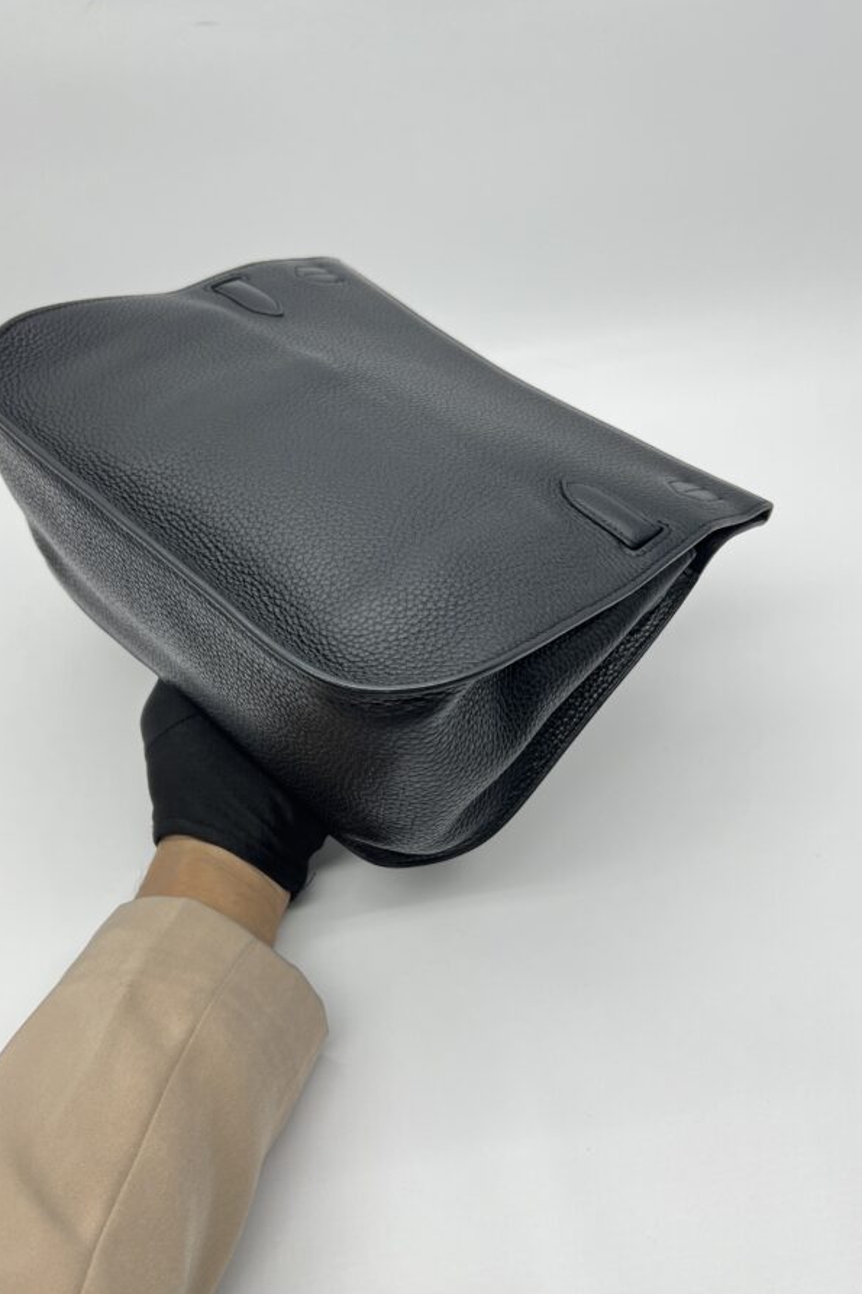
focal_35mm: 31
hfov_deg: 42.2
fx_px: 1114
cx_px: 364
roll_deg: +6.7
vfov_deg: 60.3
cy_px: 613
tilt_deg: -43.0
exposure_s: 1/100
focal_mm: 5.7
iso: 40
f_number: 1.5
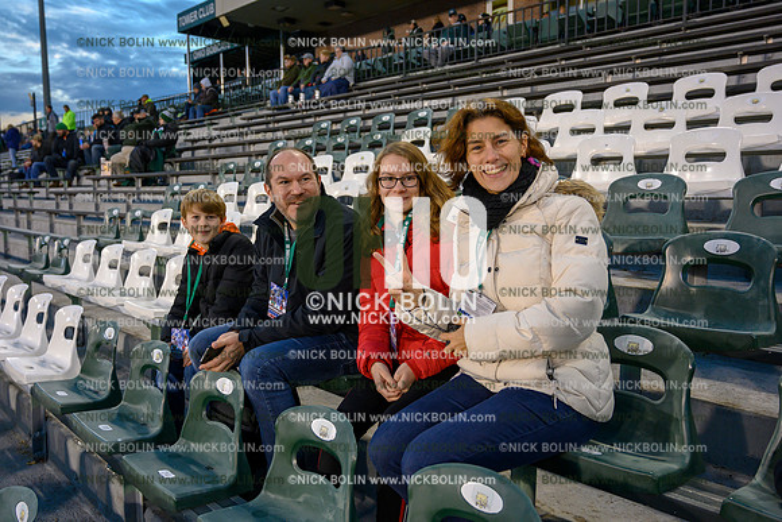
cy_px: 261
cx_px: 391
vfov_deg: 44.3
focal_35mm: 30
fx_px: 641
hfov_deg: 62.8
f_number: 4
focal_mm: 29.5
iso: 2000
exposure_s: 1/250
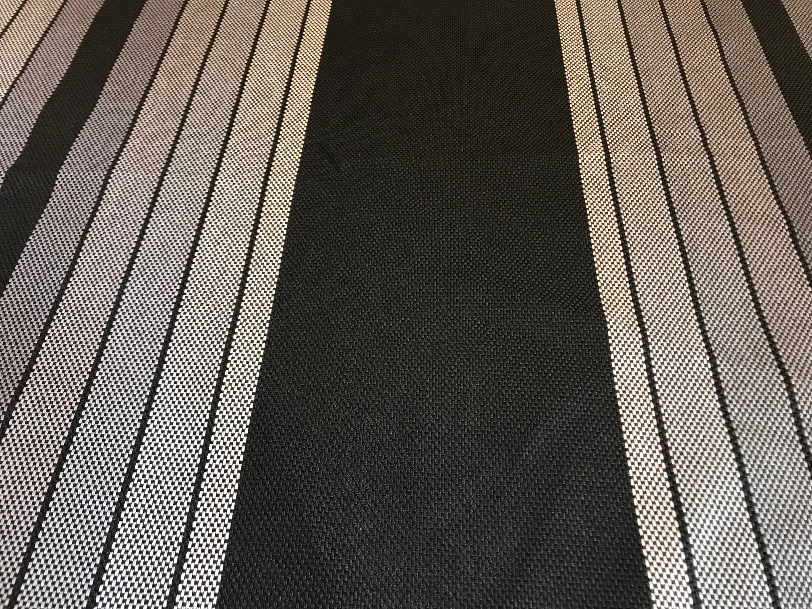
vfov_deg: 49.7
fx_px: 657
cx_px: 406
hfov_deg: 63.4
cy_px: 304
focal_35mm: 28
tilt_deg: -54.4
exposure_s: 1/17
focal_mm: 3.99
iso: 50
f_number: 1.8
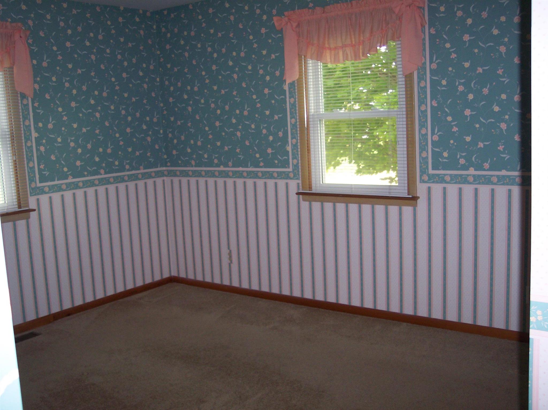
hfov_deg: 49.0
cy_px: 205
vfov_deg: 37.7
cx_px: 274
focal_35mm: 38
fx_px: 601
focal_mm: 8
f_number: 2.8
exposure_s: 1/30
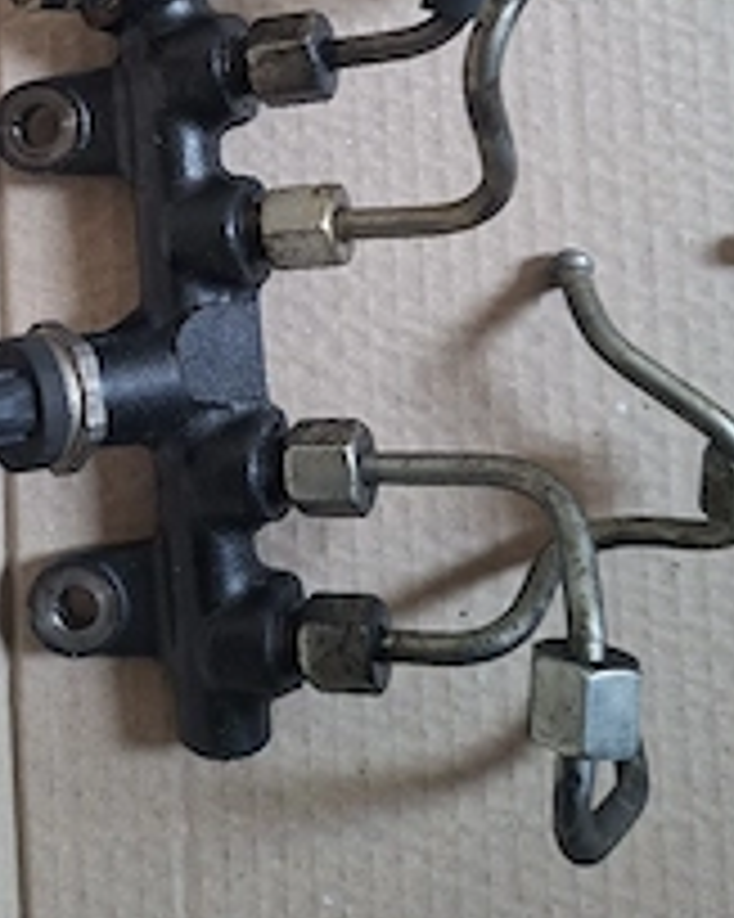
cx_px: 198
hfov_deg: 33.5
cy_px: 184
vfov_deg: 40.3
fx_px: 1196
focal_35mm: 44
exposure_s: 1/30
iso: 250
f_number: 1.8
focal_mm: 5.54
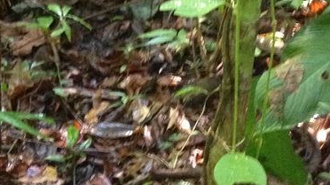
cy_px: 19
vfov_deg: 9.8
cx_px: 12
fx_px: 1076
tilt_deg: -25.9
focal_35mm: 123
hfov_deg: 17.1
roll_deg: -1.9
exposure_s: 1/17
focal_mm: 4.28
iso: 400
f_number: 2.4
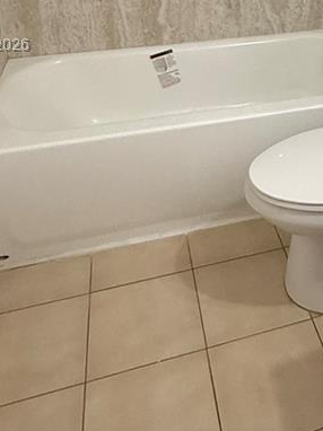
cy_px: 46
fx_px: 548
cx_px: 329
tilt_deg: -20.1
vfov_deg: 39.9
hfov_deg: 30.4
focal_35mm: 44
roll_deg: -2.8
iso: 320
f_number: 2.2
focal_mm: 2.22
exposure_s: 1/60
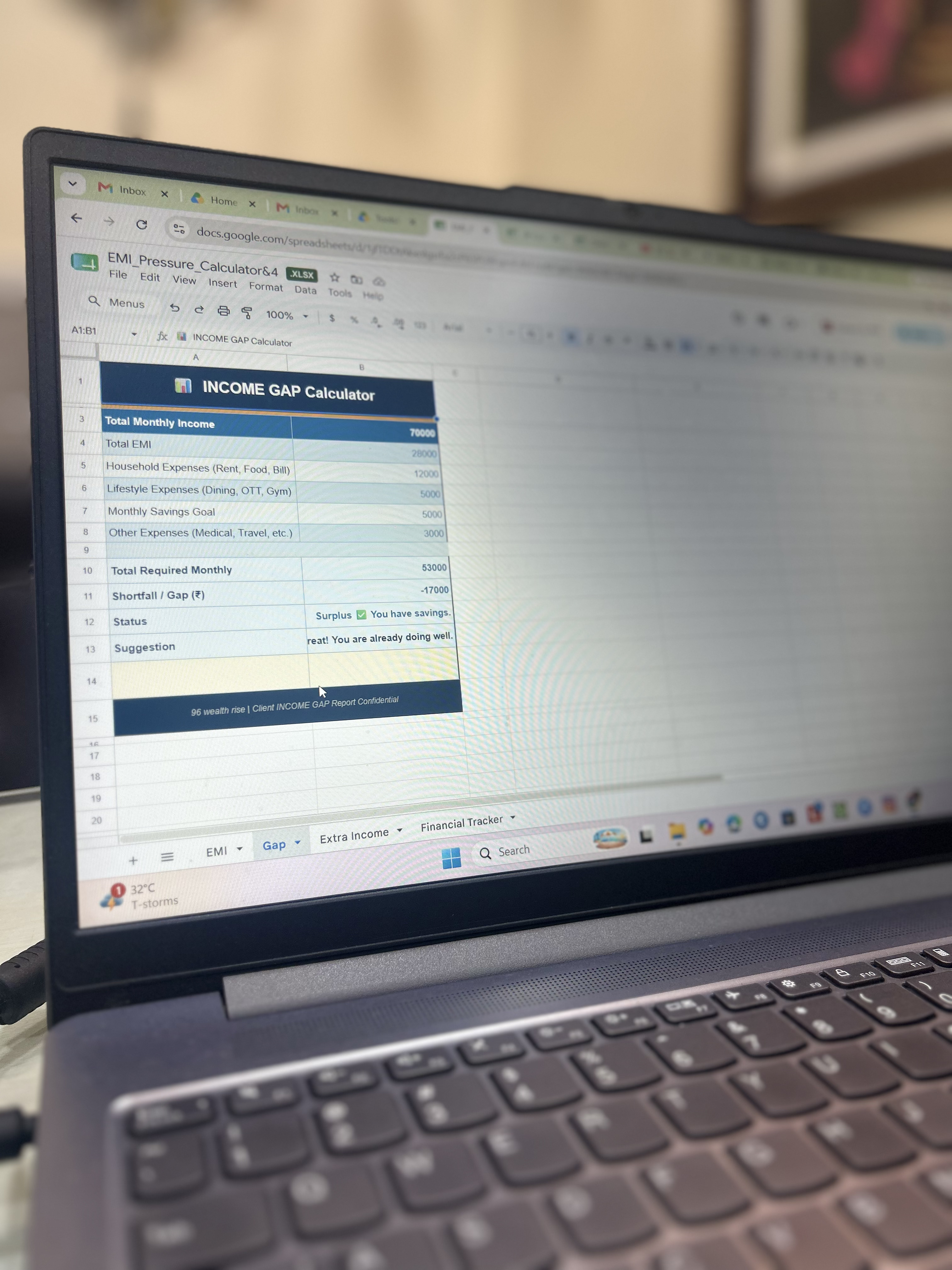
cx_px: 476
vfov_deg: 67.3
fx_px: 953
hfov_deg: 53.1
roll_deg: -0.6
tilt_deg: -7.5
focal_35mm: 26
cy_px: 635
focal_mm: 5.7
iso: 32
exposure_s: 1/139
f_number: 1.5
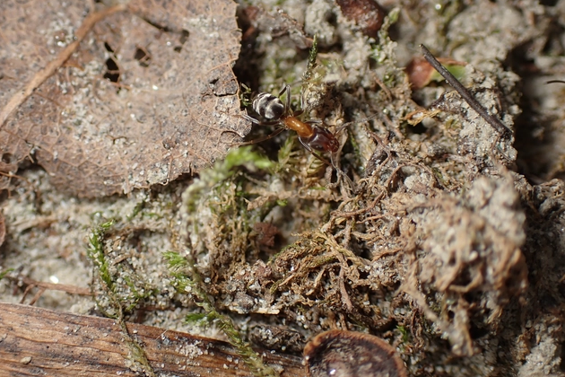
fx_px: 1177
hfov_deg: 27.0
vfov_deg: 18.2
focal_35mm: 75
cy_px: 188
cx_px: 282
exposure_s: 1/60
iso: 100
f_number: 3.9
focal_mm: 12.73
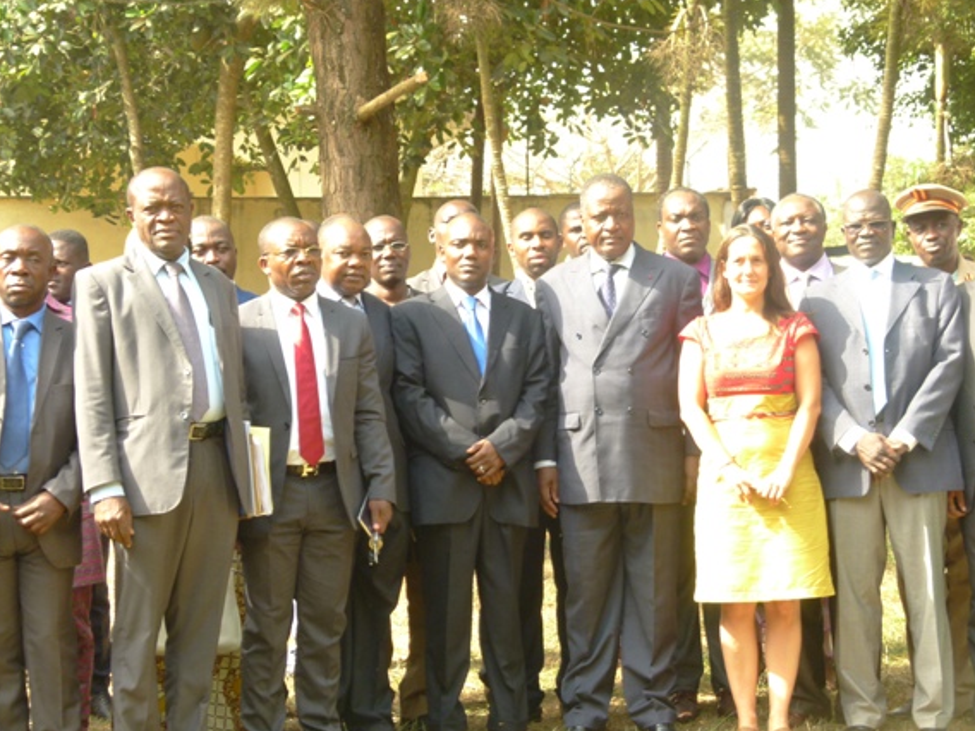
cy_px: 408
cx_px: 521
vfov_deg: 18.2
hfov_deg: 24.1
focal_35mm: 81
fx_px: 2281
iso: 100
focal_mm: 12.3
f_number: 4
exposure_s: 1/60
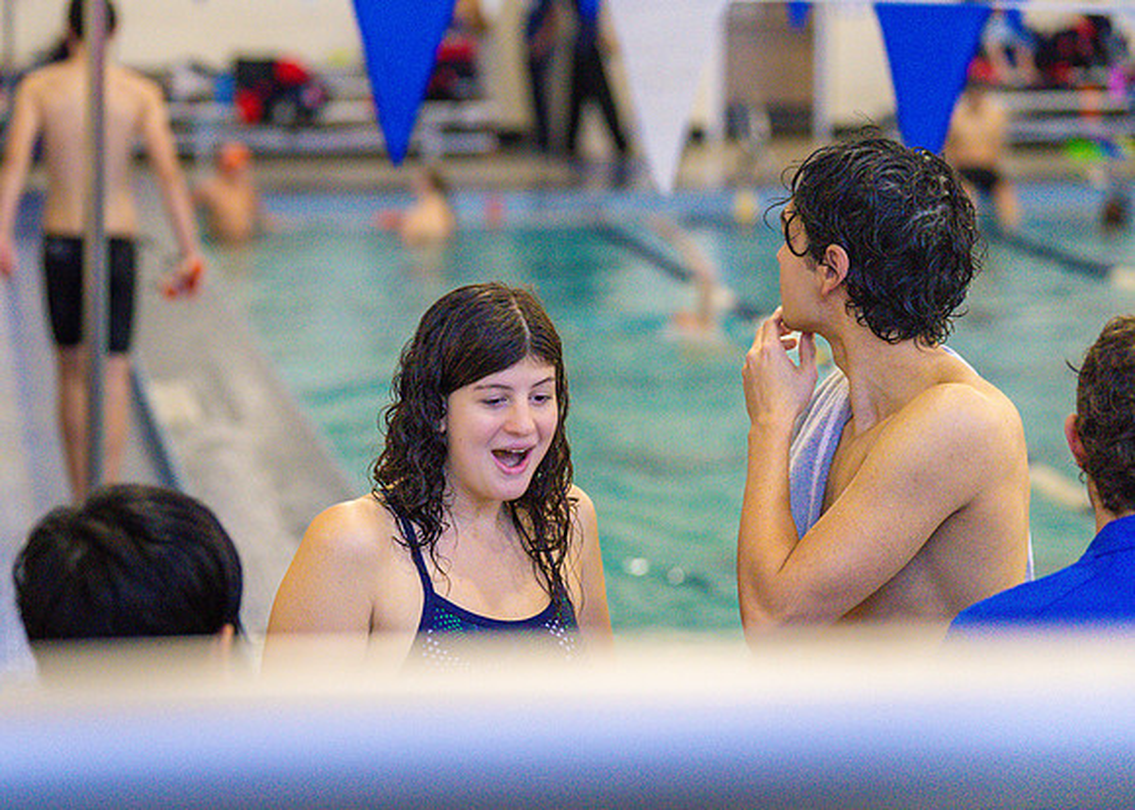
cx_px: 461
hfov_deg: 16.7
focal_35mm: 120
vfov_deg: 12.0
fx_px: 3854
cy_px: 434
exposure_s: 1/1000
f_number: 2.8
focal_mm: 88
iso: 2500
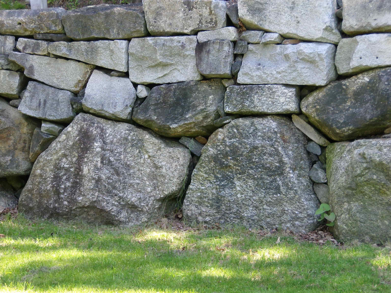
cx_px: 196
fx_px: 1852
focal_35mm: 164
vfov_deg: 9.1
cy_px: 146
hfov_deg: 12.0
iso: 152
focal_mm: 29
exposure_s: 1/100
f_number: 4.7
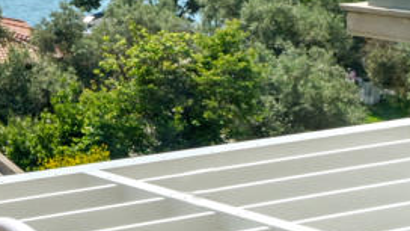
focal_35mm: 153
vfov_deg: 7.6
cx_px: -516
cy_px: -244
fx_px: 1663
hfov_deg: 11.9
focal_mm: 21
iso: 100
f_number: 8
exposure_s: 1/1000
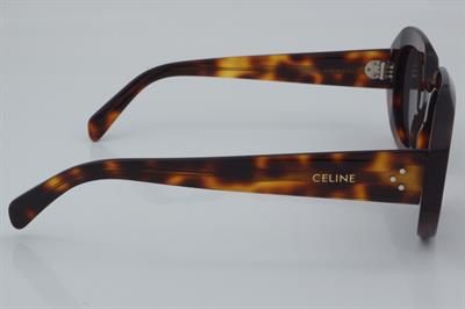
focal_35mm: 75
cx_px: 232
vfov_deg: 18.2
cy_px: 154
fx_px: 968
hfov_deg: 27.0
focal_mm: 50
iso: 100
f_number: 32
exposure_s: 1/4
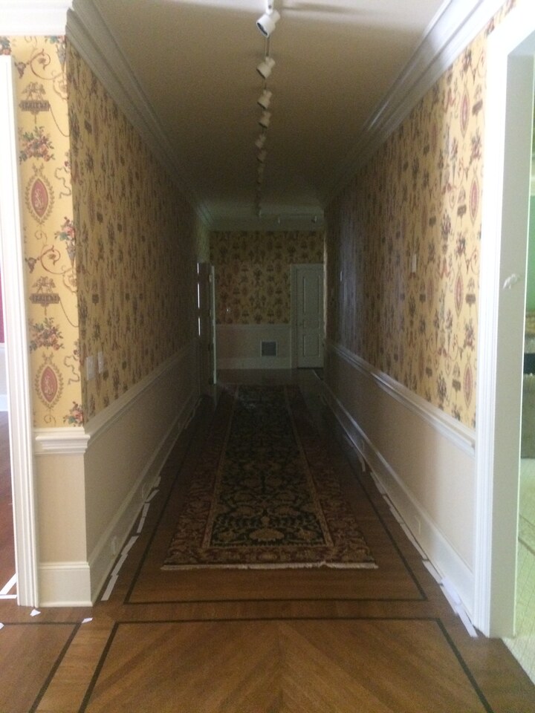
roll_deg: +1.9
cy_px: 356
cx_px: 268
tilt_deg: -4.6
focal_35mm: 29
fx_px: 598
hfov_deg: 48.2
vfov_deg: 61.7
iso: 400
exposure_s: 1/15
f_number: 2.2
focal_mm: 4.15
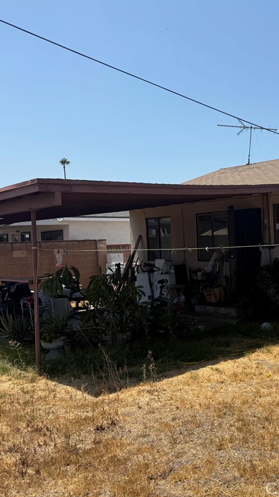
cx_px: 258
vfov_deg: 56.6
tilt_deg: -1.0
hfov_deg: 31.9
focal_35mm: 35
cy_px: 248
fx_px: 461
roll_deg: +1.3
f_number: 1.78
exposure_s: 1/4673
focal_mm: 6.76
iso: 80
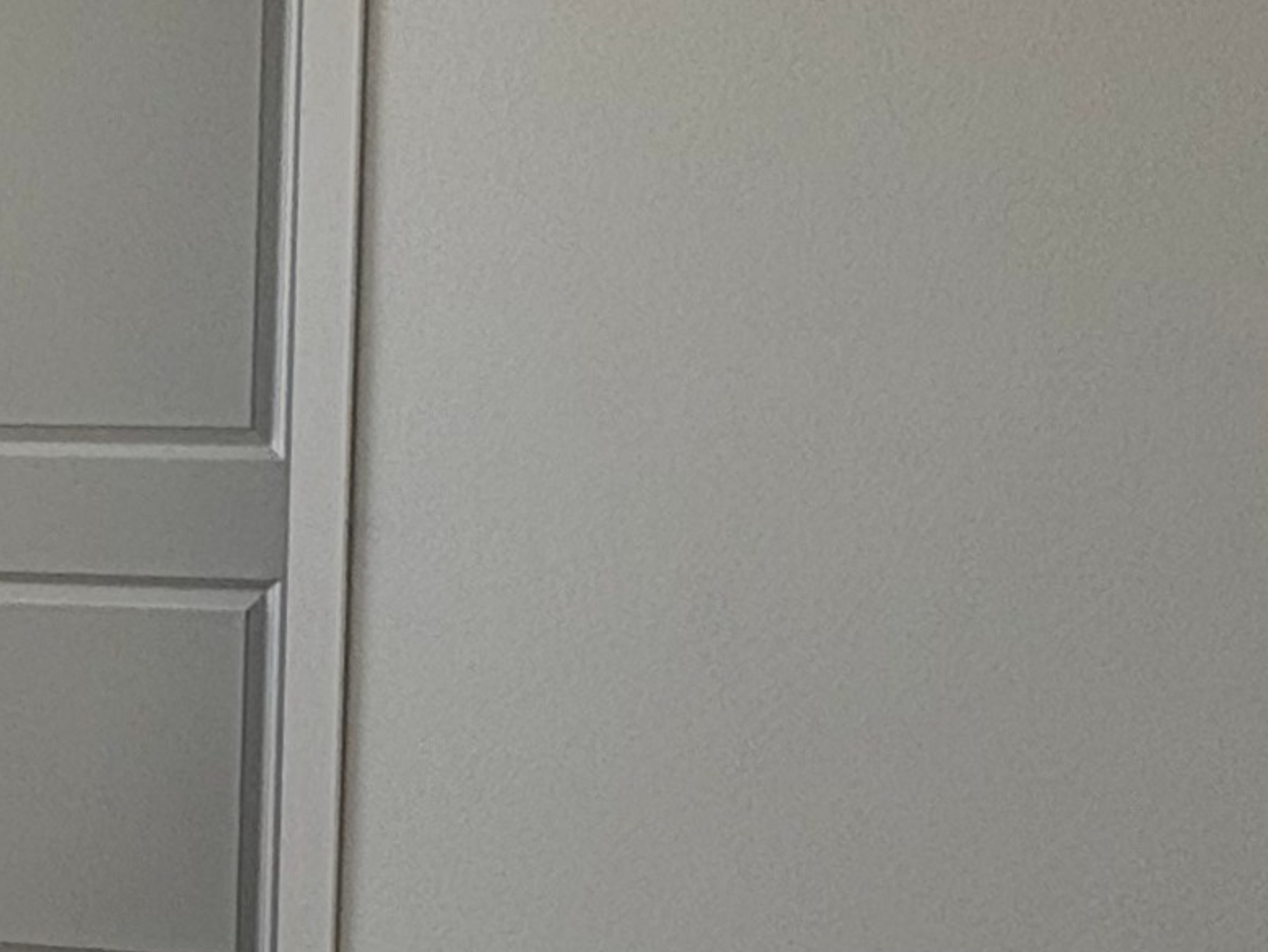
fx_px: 2528
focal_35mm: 69
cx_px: -623
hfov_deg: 23.0
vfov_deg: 21.3
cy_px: 538
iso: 64
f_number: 2.2
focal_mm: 2.22
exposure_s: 1/320
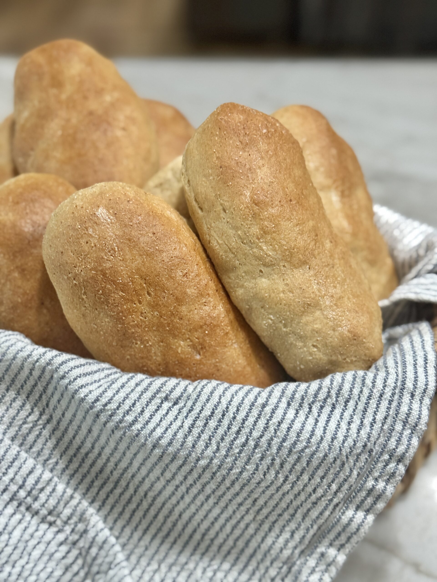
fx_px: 808
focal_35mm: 48
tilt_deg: -34.1
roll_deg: -0.6
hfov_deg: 30.3
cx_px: 218
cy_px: 291
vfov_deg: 39.7
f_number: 1.78
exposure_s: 1/40
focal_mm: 6.76
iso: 320
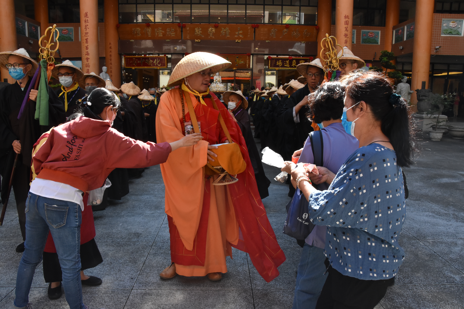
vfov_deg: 47.9
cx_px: 232
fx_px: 348
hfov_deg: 67.4
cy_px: 154
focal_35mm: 27
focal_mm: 18
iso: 1600
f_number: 11
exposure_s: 1/500
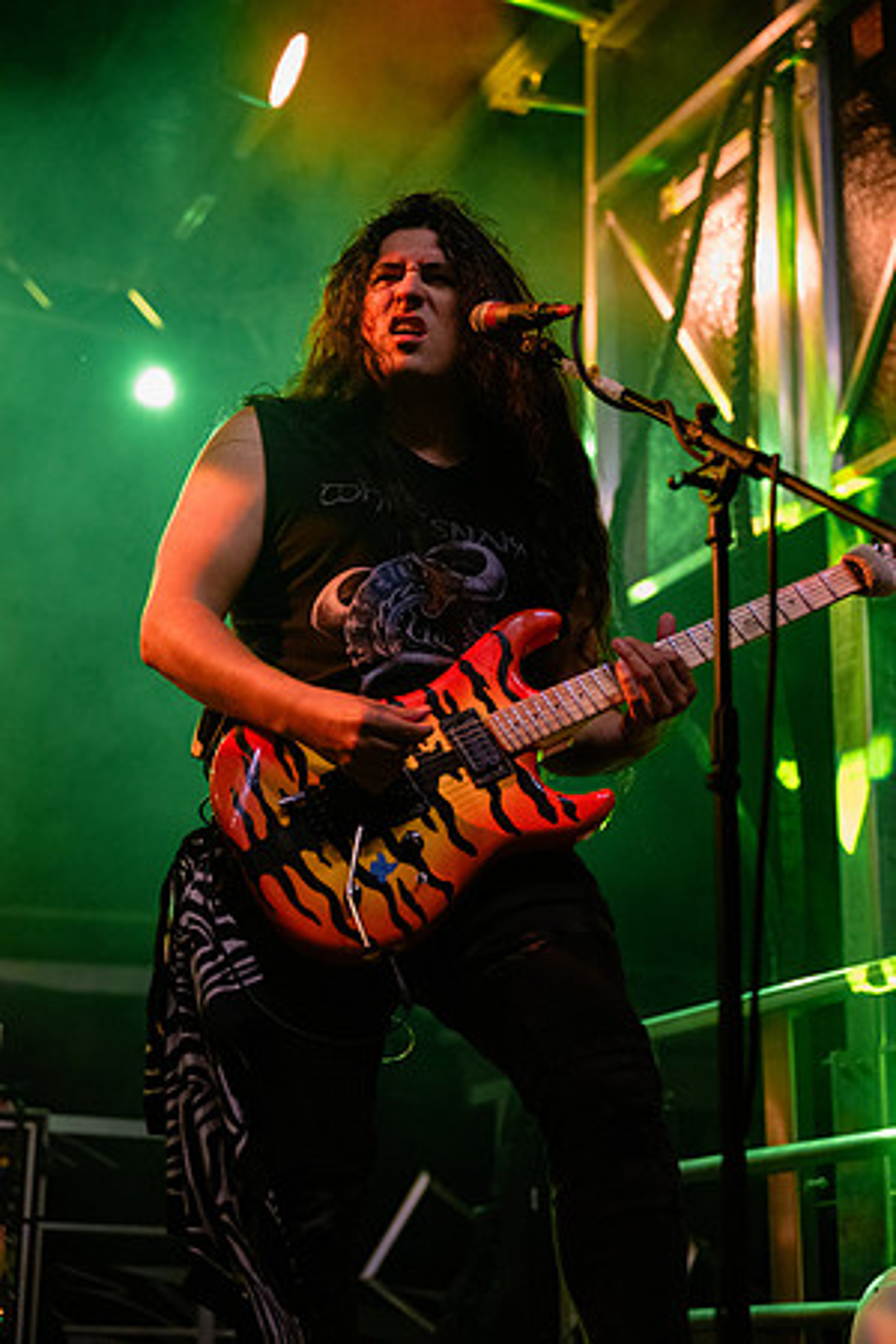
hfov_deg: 23.8
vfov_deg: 35.1
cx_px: 448
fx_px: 2128
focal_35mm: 57
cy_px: 672
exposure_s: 1/400
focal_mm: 57
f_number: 2.8
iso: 5000
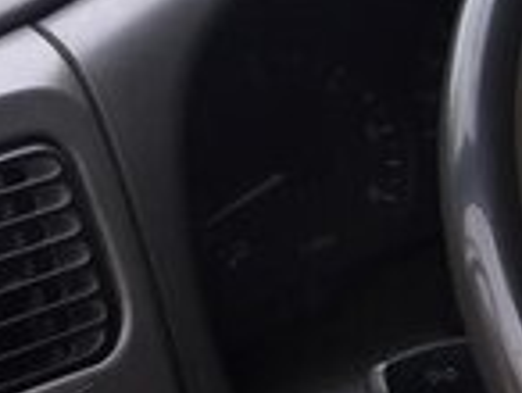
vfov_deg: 11.3
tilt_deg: -20.8
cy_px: 116
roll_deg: -1.8
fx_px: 1979
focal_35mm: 131
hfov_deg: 12.8
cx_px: 1101
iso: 32
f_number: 2.2
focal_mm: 4.15
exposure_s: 1/220
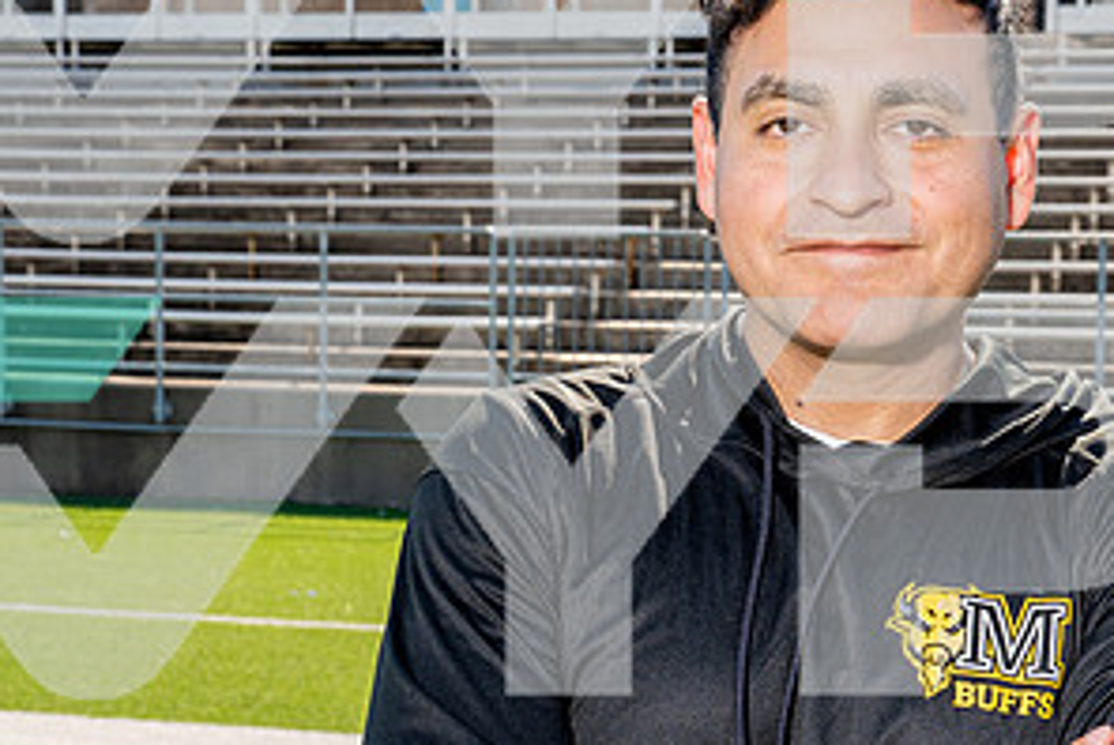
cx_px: 726
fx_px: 2850
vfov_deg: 14.9
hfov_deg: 22.0
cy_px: 499
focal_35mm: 92
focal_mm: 47
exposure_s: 1/250
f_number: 10
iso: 320
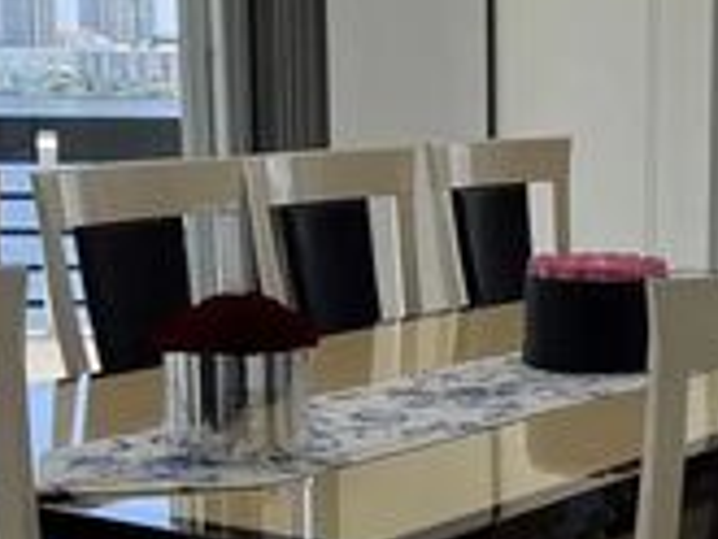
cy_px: 369
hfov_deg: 19.0
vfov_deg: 14.6
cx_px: 674
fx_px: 2096
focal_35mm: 101
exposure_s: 1/552
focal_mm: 5.7
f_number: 1.5
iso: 50
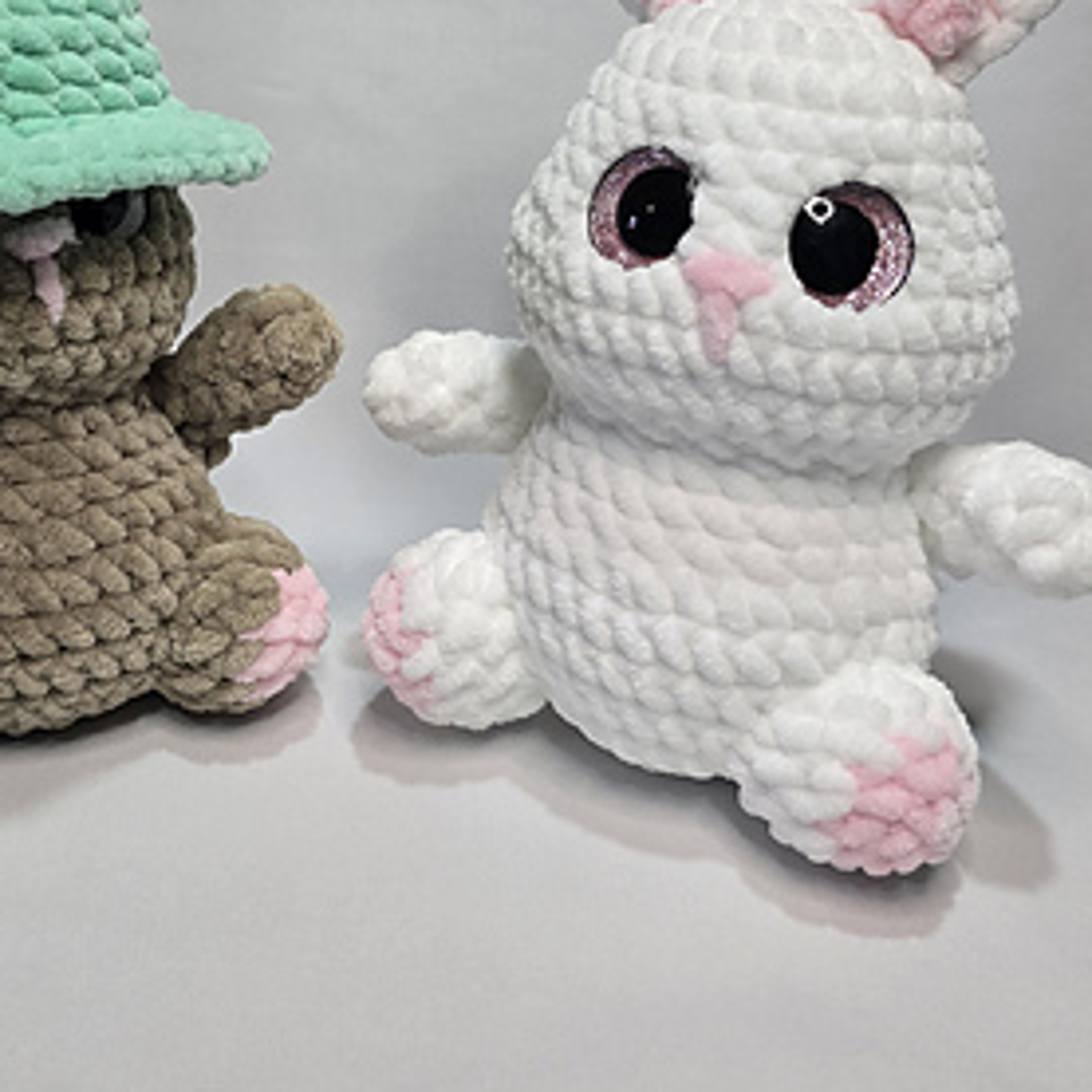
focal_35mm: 47
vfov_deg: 36.0
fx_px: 1677
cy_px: 465
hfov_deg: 35.5
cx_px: 317
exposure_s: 1/120
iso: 250
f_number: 1.7
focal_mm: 6.3
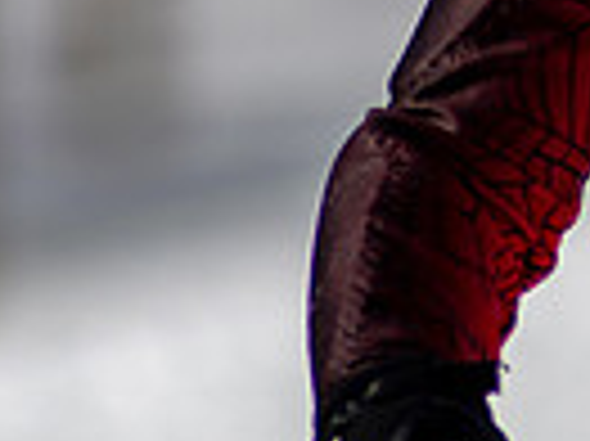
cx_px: 1004
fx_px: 39115
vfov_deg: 0.6
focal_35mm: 2297
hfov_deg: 0.9
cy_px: -343
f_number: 2.8
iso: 100
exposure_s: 1/6400
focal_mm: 300
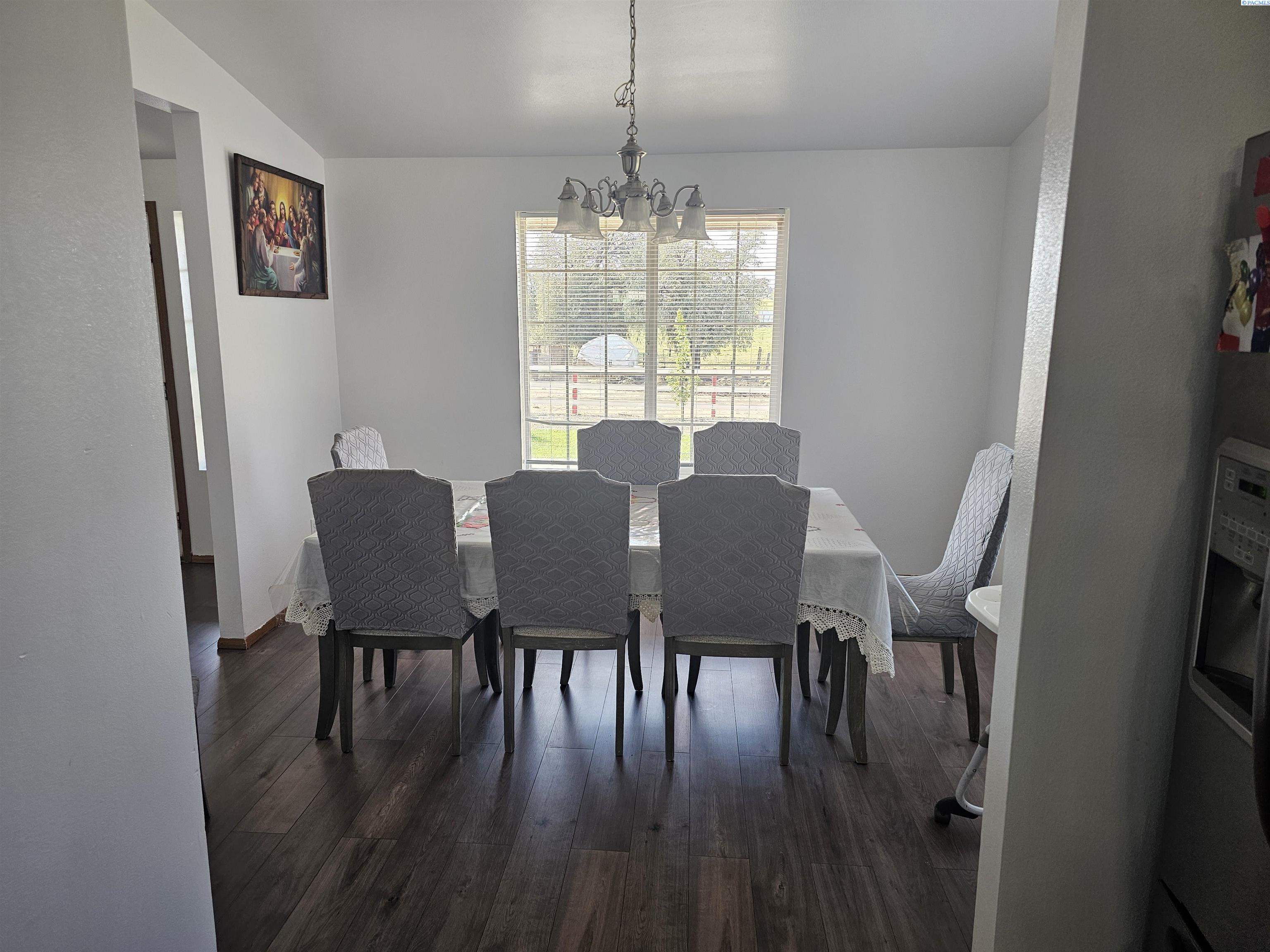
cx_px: 635
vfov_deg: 58.9
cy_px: 476
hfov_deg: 73.9
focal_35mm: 23
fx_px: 844
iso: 100
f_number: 1.7
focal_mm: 6.3
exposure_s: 1/120
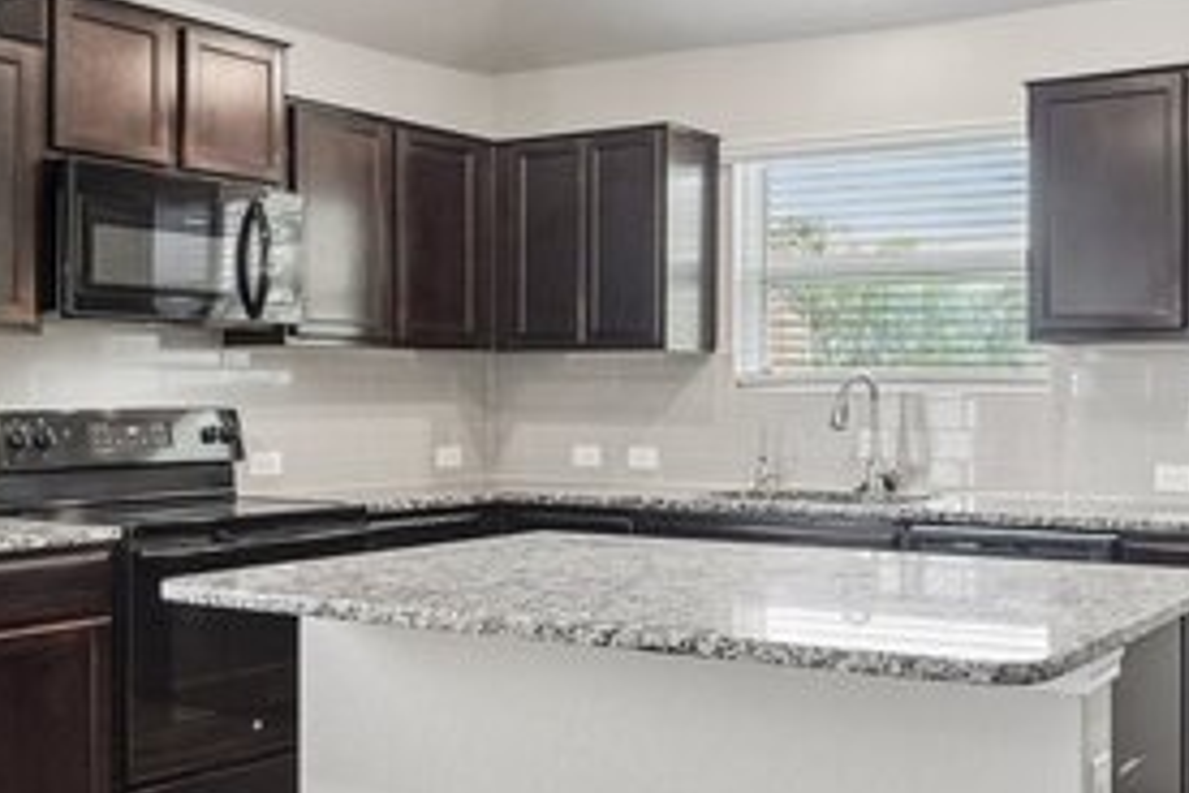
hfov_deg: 43.3
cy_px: 412
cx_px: 870
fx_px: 1453
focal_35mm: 44
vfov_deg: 30.5
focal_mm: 19
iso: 2000
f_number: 8
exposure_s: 1/20
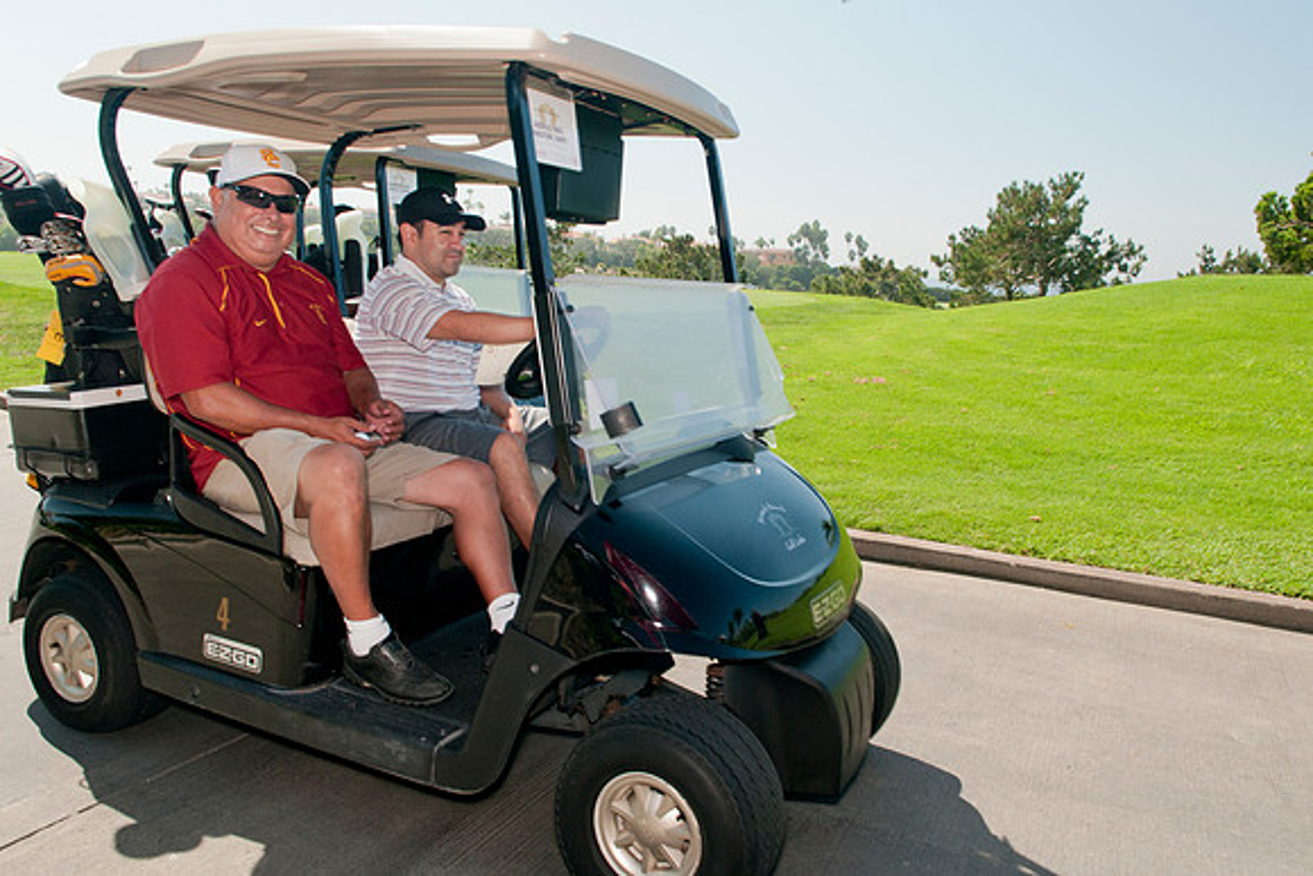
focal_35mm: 28
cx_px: 673
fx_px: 1025
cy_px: 438
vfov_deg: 46.3
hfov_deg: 65.3
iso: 400
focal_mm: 18
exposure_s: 1/250
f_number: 8
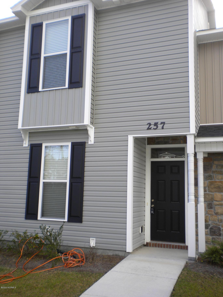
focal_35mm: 35
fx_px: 301
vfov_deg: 52.6
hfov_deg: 40.7
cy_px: 148
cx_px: 112
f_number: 4.6
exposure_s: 1/162
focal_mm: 6.3
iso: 80
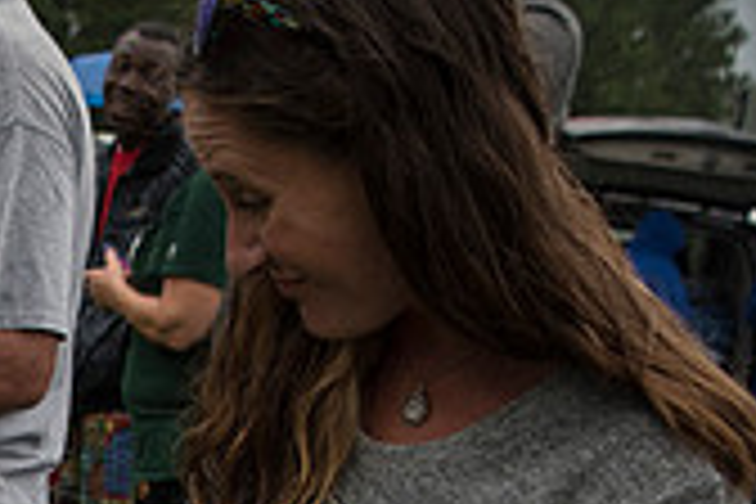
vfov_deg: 15.4
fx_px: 1743
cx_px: -104
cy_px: 722
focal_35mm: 83
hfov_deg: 22.9
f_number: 3.5
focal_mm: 24
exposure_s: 1/1600
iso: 640
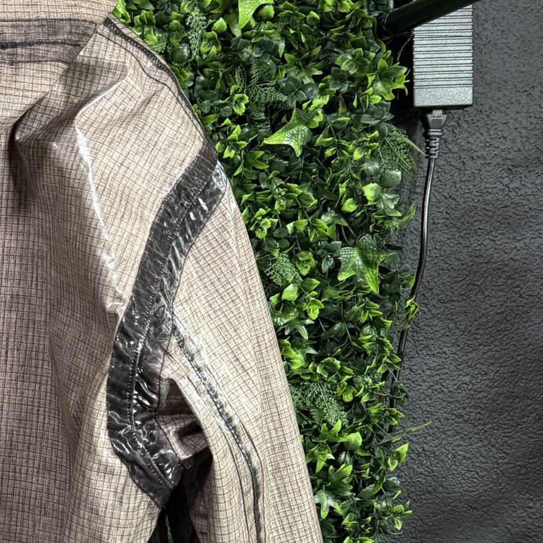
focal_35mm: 67
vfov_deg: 25.6
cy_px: 341
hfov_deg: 23.6
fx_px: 1189
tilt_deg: -3.1
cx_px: -98
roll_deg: -0.7
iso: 320
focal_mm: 6.76
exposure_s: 1/60
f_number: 1.78
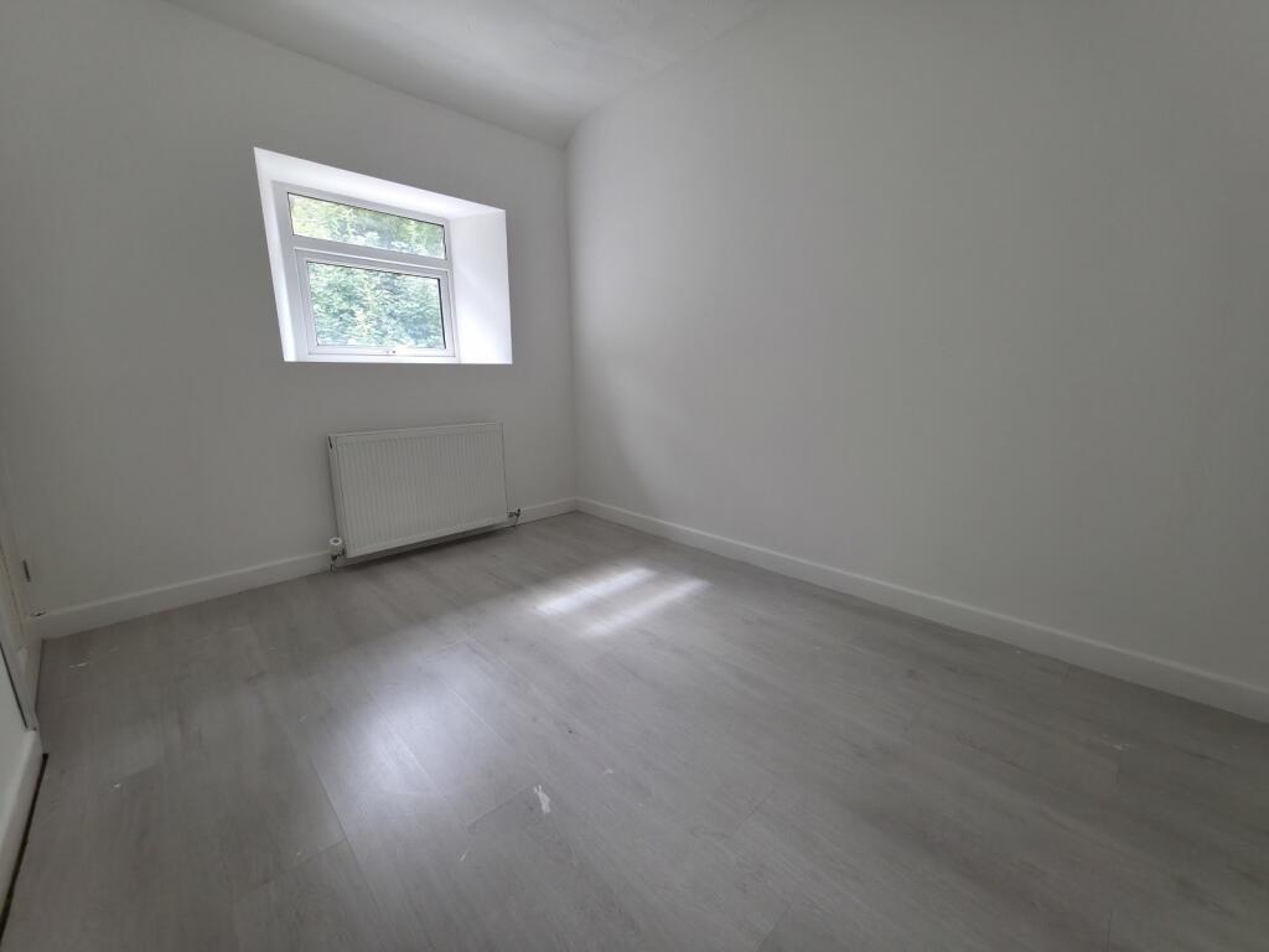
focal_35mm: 13
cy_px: 476
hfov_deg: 106.2
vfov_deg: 89.9
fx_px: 477
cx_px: 634
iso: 50
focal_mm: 2.2
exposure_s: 1/60
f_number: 1.9
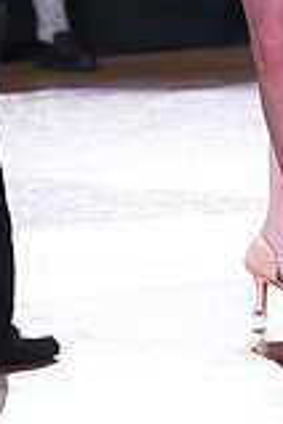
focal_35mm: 530
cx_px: 250
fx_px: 6249
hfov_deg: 2.6
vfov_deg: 3.9
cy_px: -275
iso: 8000
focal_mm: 145
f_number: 5
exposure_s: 1/400
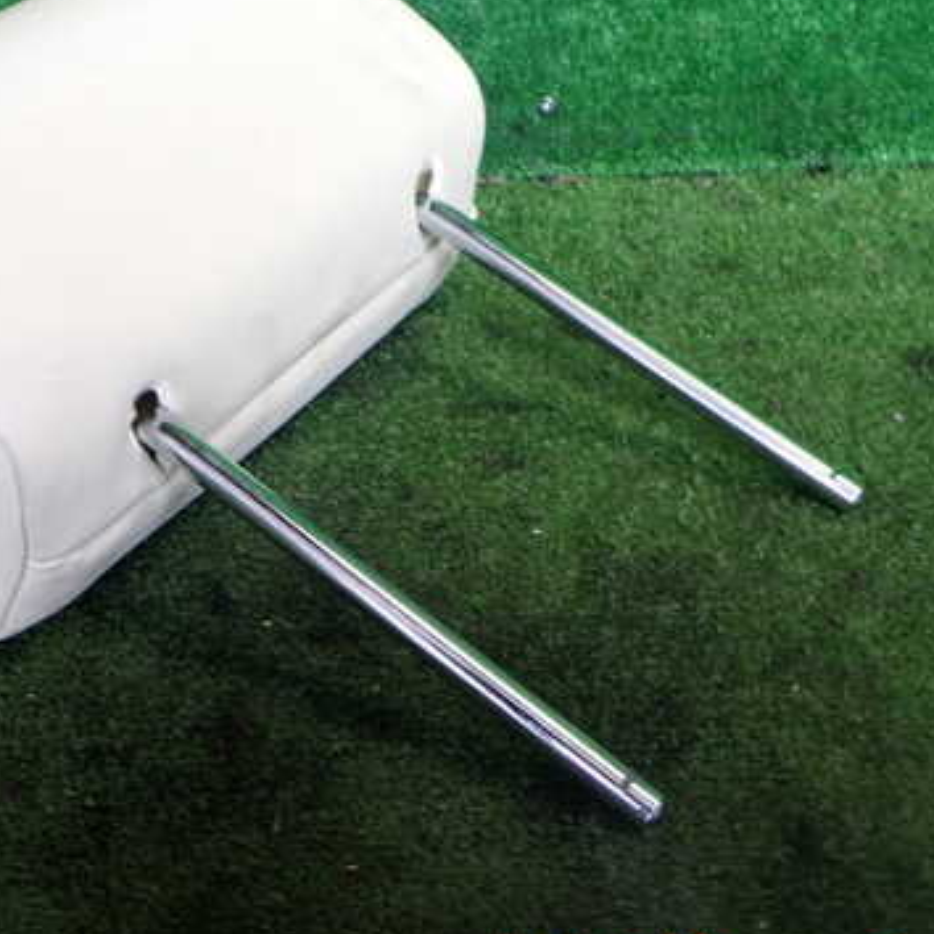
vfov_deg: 37.5
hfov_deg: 37.1
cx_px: 306
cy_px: 404
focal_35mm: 45
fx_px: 1374
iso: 200
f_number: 2.3
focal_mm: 5.4
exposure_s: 1/50
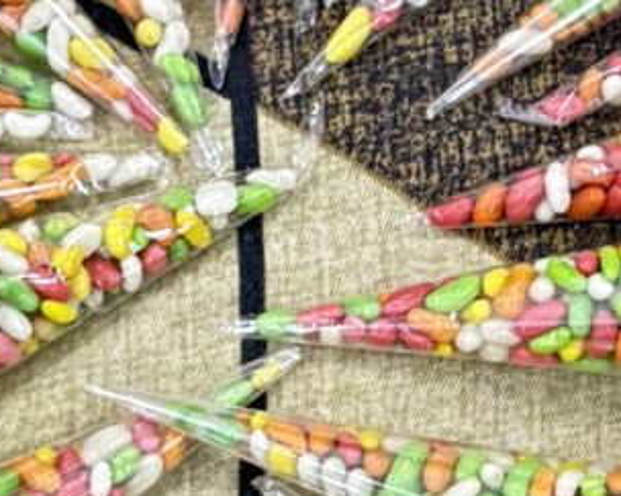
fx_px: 3932
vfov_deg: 7.2
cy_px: 261
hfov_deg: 9.0
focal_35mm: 214
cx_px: 264
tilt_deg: -73.8
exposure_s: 1/50
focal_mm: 5.96
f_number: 1.6
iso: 400
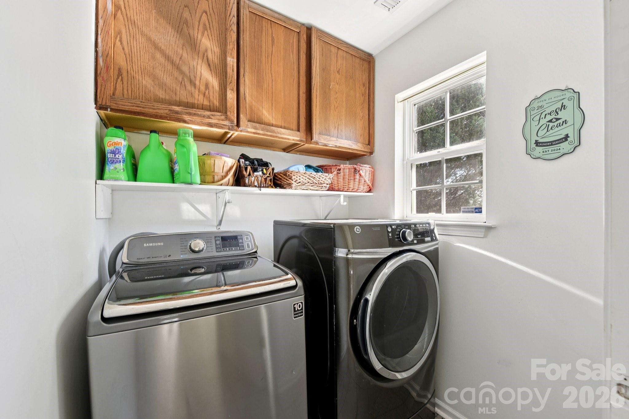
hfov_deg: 104.3
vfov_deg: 81.2
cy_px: 210
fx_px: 245
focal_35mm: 14
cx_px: 314
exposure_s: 1/13
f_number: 8
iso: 200
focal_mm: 14
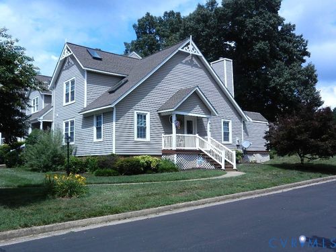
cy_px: 126
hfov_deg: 55.4
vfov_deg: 42.9
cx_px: 168
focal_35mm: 33
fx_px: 320
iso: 160
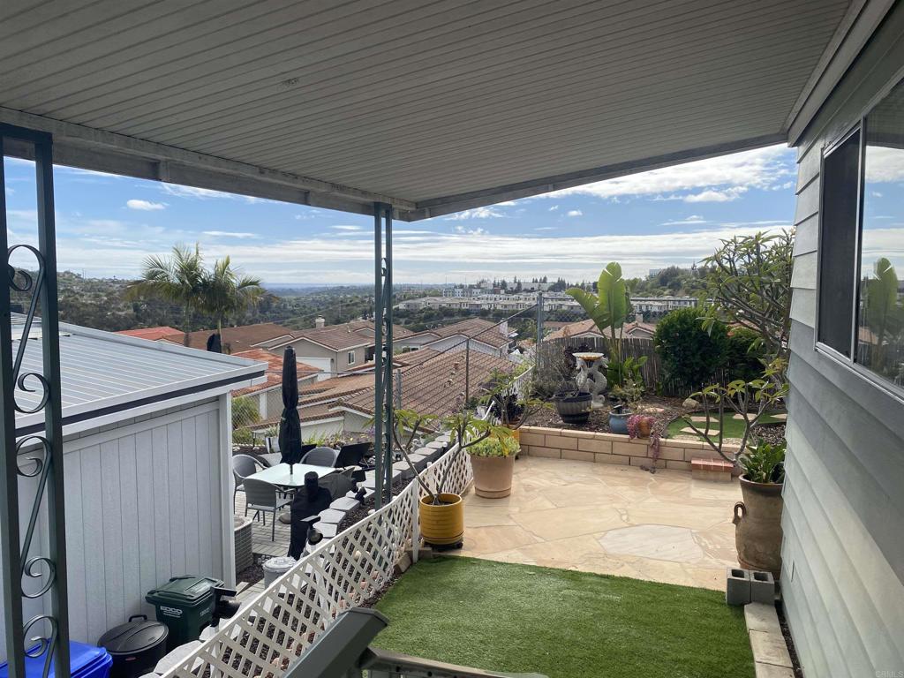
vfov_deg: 53.1
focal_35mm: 26
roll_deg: -0.3
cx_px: 452
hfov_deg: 67.3
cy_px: 339
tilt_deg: -5.5
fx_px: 679
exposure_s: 1/3125
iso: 32
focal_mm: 4.25
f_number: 1.8
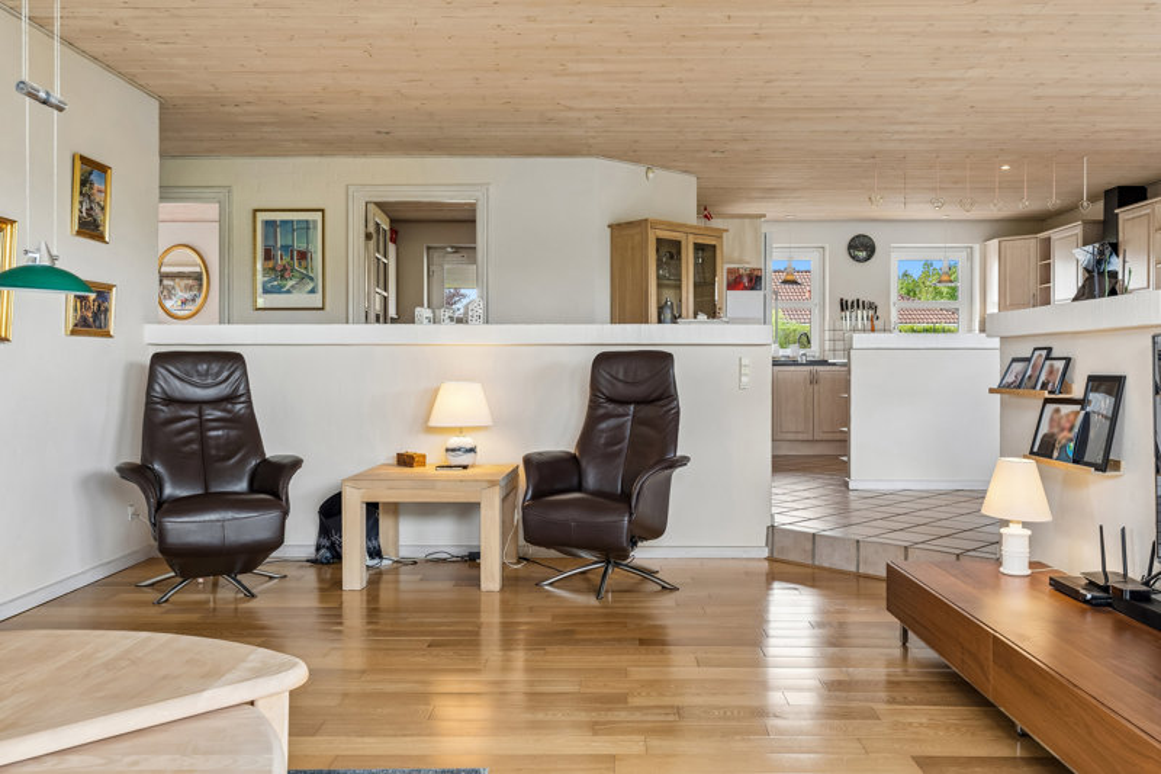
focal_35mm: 29
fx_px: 935
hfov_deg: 63.7
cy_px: 387
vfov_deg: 44.9
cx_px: 580
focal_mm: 29
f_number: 8
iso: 200
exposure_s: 1/6
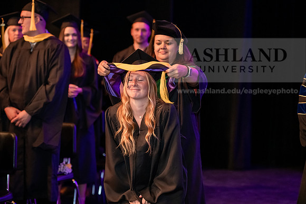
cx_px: 153
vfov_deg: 14.0
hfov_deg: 20.8
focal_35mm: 98
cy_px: 102
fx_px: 833
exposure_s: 1/200
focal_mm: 98
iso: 3200
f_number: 3.2
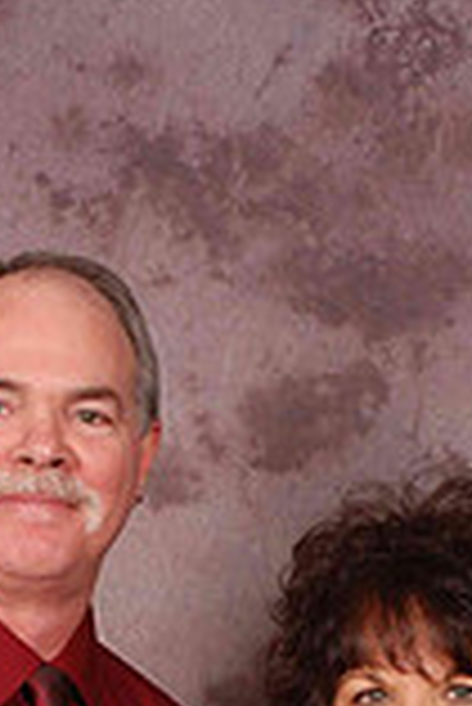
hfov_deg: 8.4
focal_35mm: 163
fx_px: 3198
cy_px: 989
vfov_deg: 12.1
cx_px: 209
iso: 200
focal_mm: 38
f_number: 10
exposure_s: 1/125
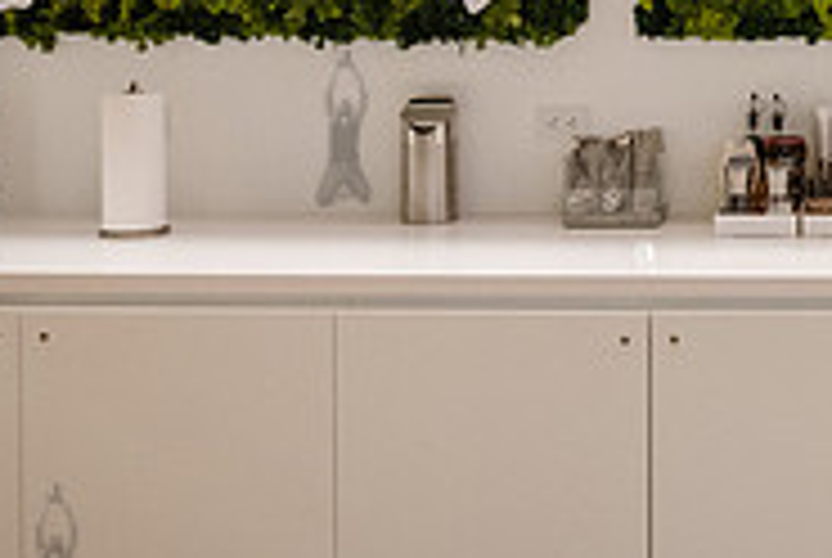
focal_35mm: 76
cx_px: 922
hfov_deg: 24.7
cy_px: -92
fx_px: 1759
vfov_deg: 17.3
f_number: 4
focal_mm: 24
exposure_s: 1/250
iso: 5000
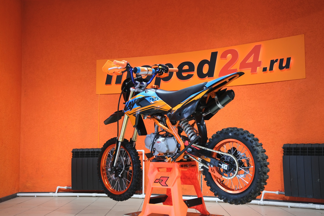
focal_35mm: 44
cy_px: 108
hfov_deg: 44.5
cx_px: 162
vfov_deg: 30.5
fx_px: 396
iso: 1000
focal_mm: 29.2
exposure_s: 1/60
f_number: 4
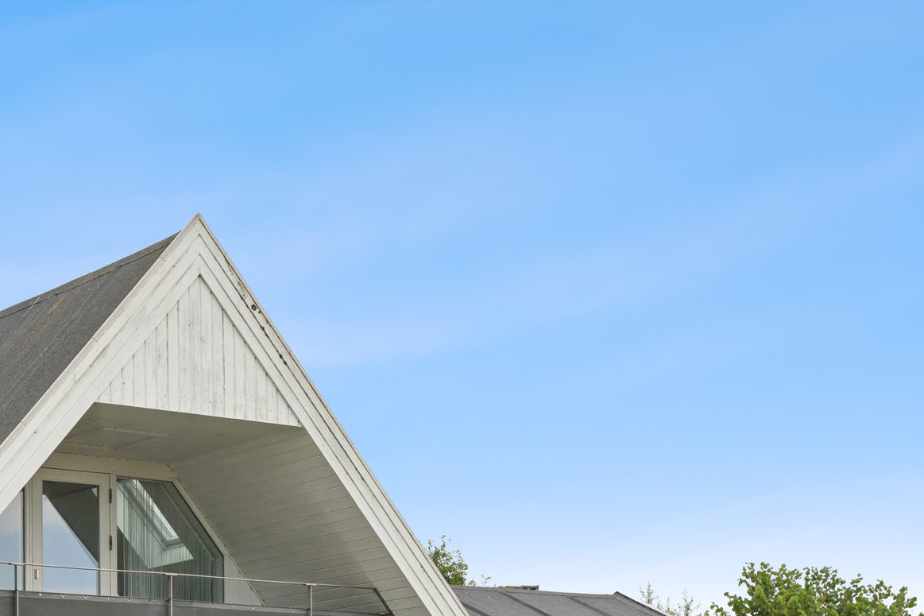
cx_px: -10
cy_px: 712
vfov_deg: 16.4
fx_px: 2053
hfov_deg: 24.2
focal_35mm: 80
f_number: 4
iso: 250
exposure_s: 1/1000
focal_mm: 31
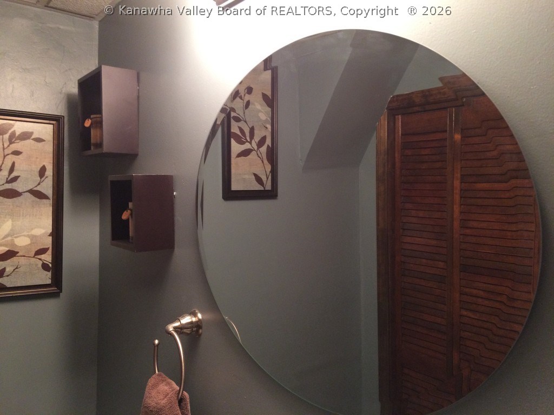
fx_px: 464
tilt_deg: -1.8
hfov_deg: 61.7
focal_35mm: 29
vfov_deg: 48.2
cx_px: 277
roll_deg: -0.3
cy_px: 208
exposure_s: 1/30
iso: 250
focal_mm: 4.15
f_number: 2.2
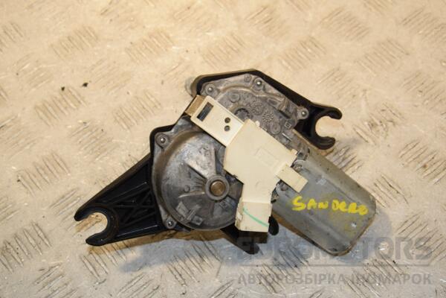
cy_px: 149
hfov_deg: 28.1
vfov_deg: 18.9
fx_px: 892
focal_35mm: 72
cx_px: 223
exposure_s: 1/200
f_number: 8
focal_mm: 48
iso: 800
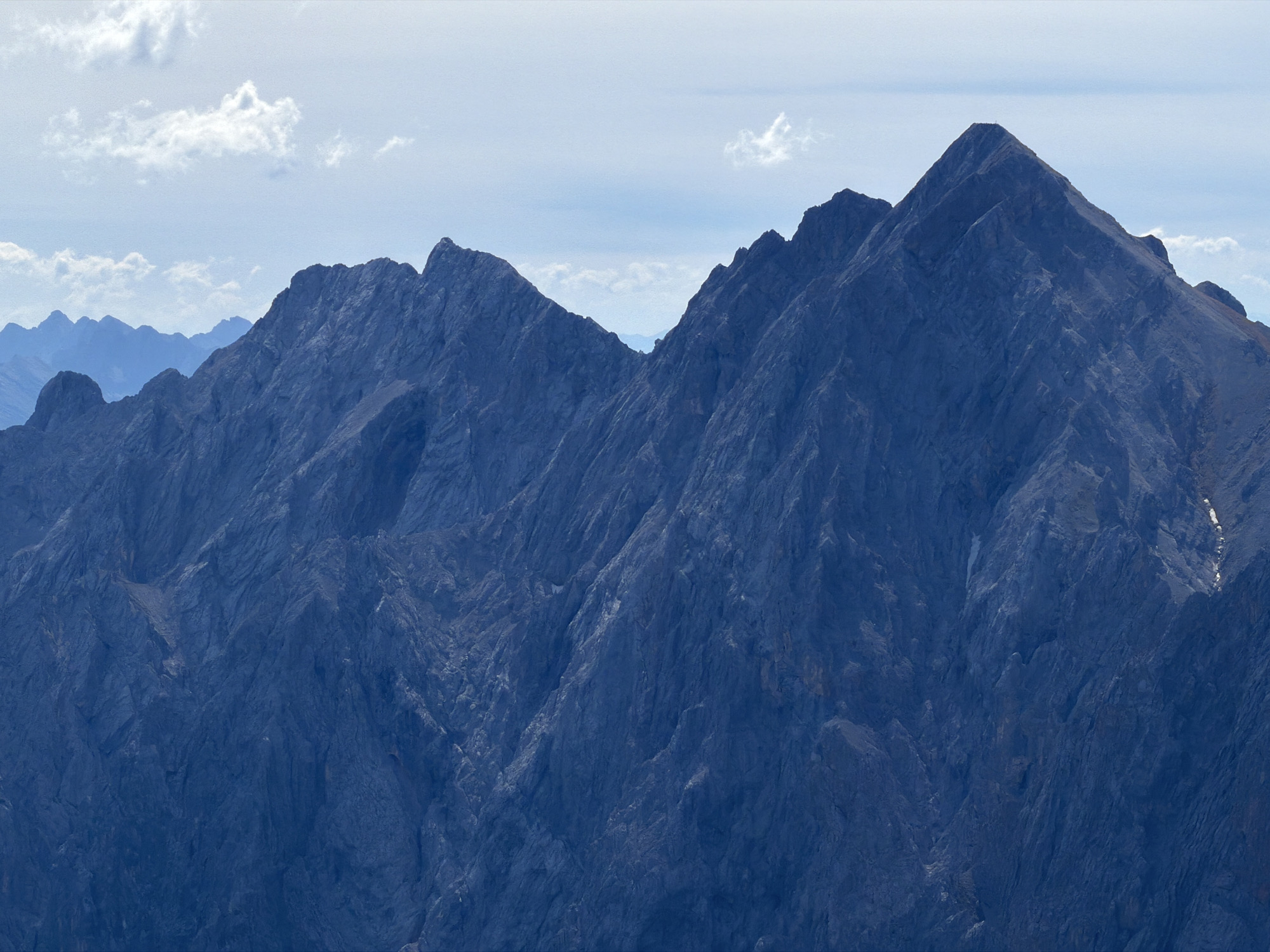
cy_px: 476
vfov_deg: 7.4
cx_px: 635
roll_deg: -0.3
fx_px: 7338
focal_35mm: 200
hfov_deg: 9.9
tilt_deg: -1.7
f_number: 2.8
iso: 16
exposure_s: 1/975
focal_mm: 16.89
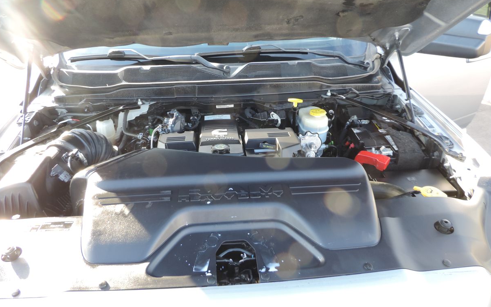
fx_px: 361
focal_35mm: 27
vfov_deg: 46.0
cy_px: 144
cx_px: 235
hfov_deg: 68.4
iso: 80
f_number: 3
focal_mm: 4.3
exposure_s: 1/40
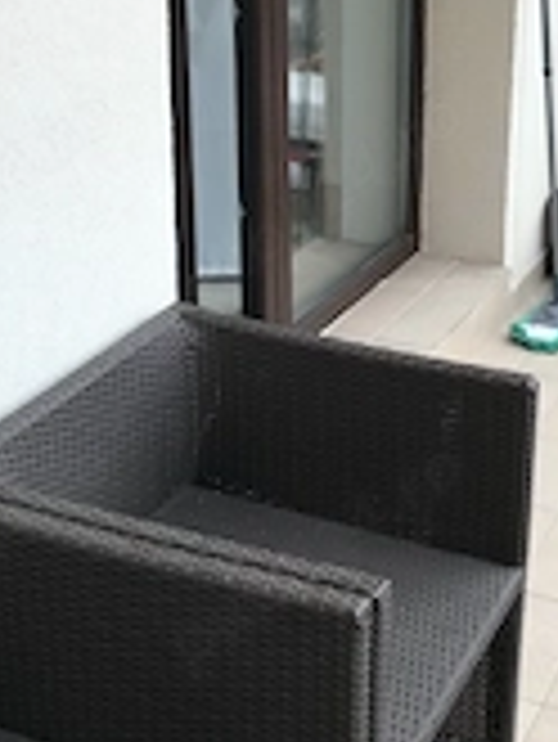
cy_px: 261
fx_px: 1460
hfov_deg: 21.5
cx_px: 405
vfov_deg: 28.4
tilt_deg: -19.5
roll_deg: -2.9
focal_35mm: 68
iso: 20
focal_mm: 3.99
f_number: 1.8
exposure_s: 1/133
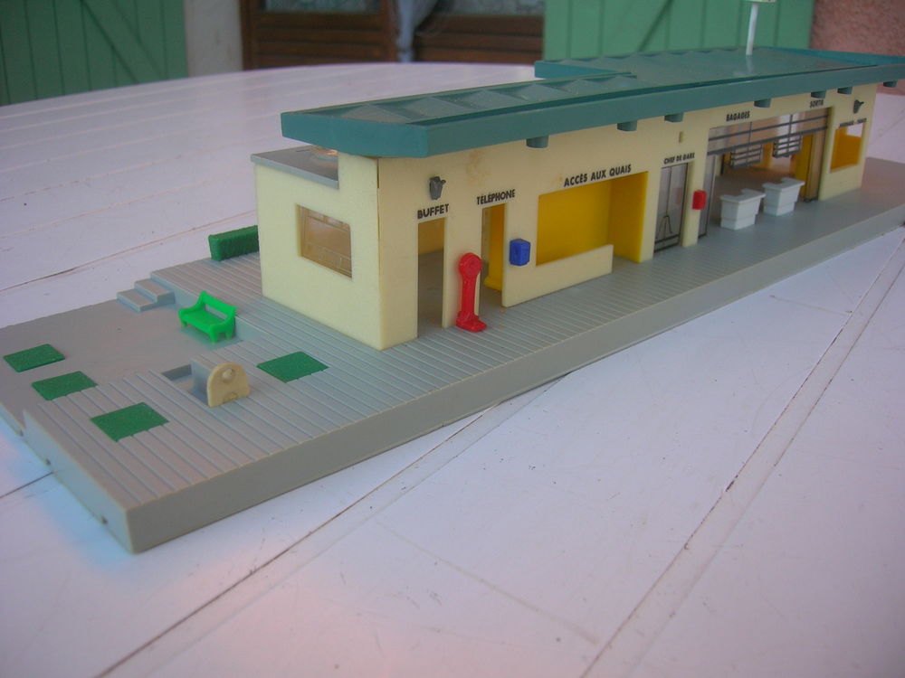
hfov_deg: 54.0
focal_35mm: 34
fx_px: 889
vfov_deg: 41.8
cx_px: 452
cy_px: 339
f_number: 2.9
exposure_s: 1/80.6
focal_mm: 5.7
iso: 50
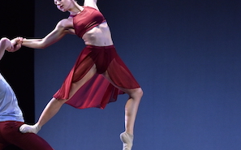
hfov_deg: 10.4
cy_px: 80
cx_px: 45
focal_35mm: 202
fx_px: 1325
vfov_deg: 6.5
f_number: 2.8
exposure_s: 1/800
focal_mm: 98
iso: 6400
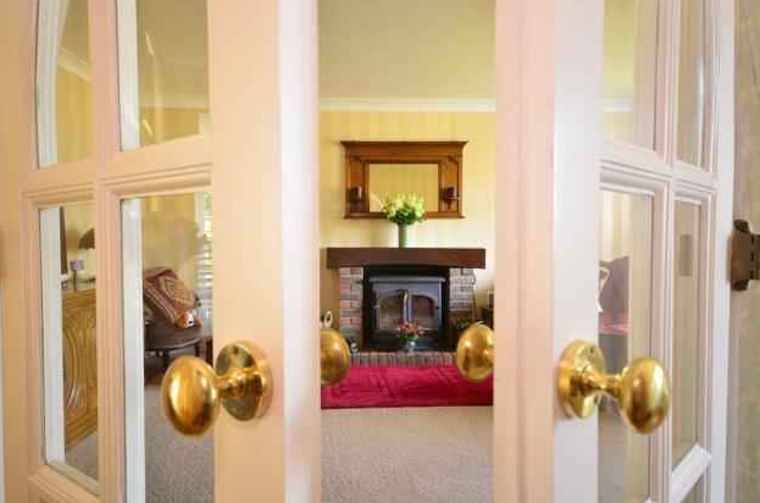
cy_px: 242
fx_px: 432
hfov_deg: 82.6
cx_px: 370
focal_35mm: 21
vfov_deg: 60.3
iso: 200
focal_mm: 13
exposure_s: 1/2.5
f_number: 4.8
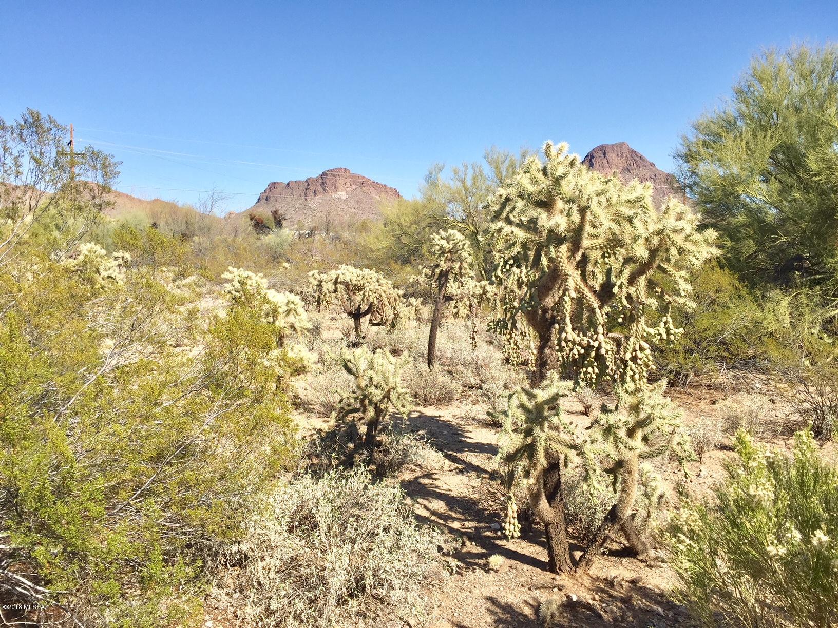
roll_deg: +0.4
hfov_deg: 61.7
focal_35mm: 29
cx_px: 419
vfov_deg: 48.2
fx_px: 702
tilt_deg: -3.3
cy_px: 314
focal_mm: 4.15
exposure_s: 1/1980
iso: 32
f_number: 2.2
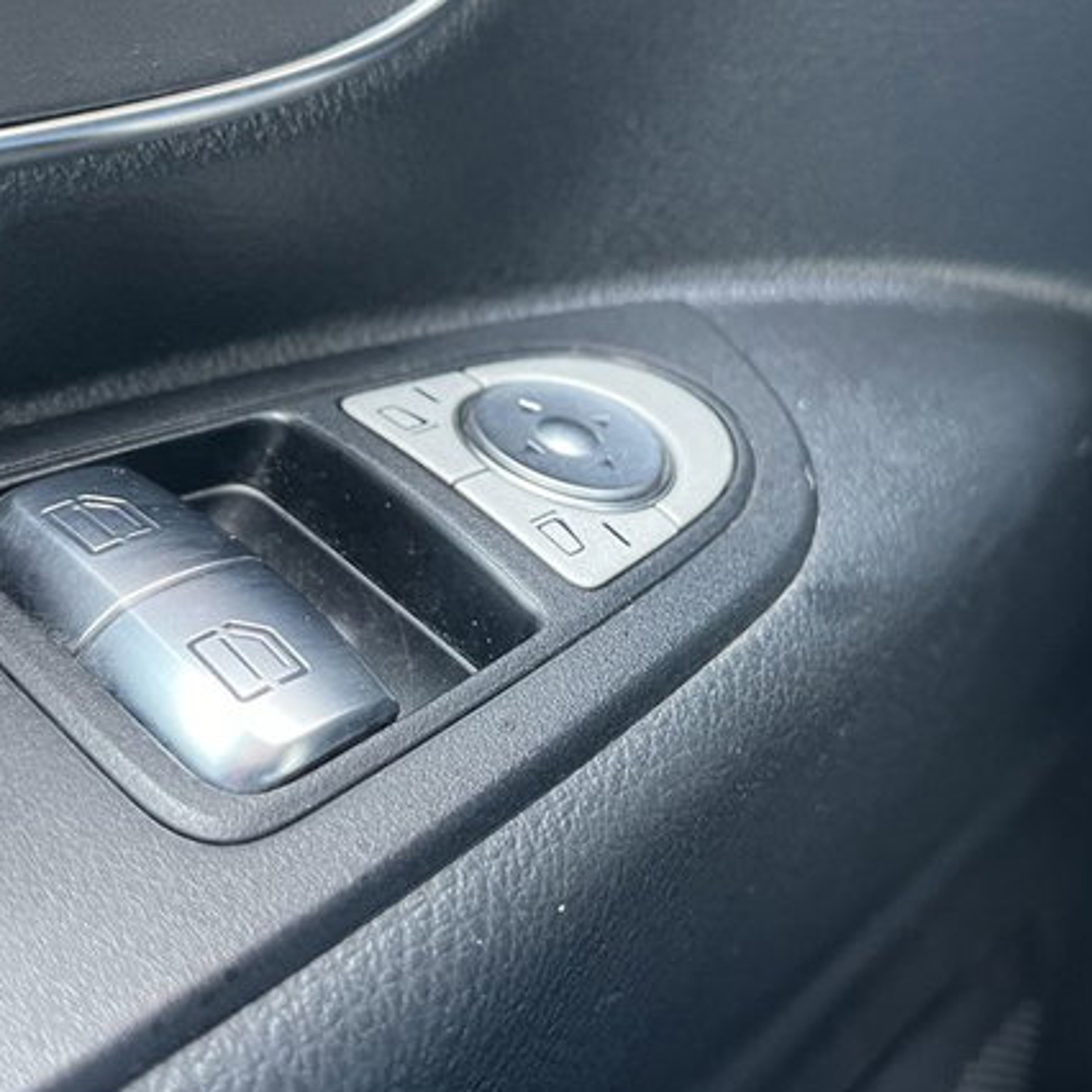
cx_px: 559
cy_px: 523
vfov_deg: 40.9
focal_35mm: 41
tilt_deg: -26.2
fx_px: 1463
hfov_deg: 40.9
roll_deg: +3.6
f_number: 1.6
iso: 500
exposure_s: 1/48
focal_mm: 5.1
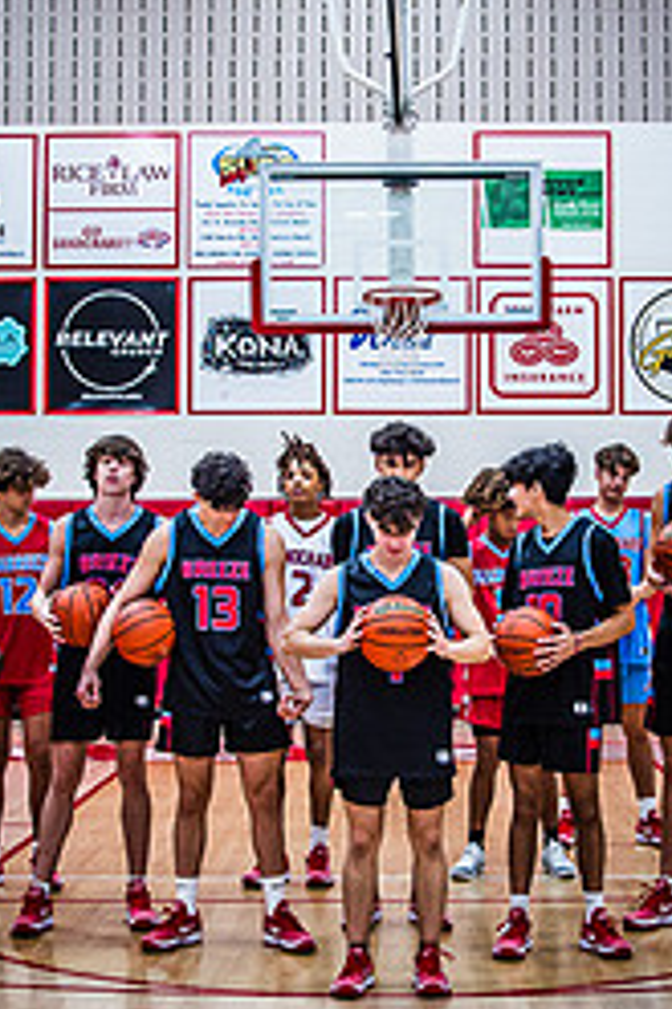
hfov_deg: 19.4
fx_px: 1963
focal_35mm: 70
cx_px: 385
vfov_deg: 28.9
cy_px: 491
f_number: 4
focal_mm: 24
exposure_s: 1/200
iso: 800
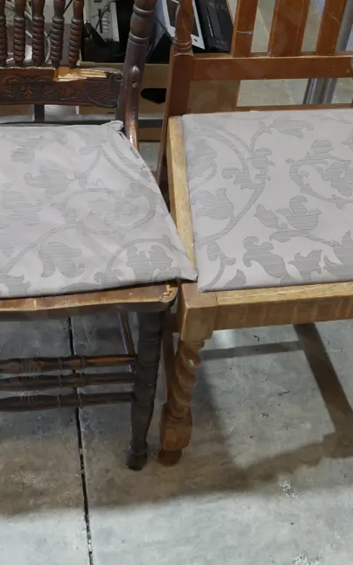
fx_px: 770
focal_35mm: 50
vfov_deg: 39.2
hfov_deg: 25.8
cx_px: 189
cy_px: 140
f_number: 3.6
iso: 400
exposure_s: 1/60
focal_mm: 15
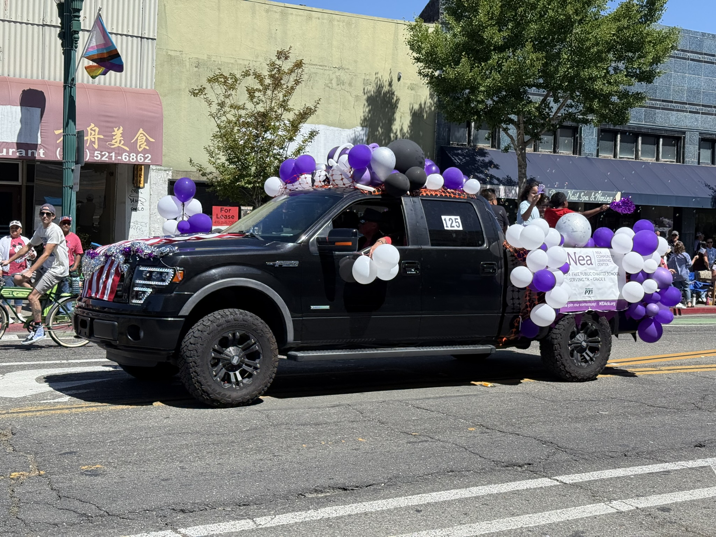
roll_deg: -1.4
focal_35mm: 48
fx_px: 993
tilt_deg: -0.9
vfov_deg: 30.3
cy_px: 268
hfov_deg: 39.7
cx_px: 358
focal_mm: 6.76
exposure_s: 1/3378
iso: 64
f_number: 1.78
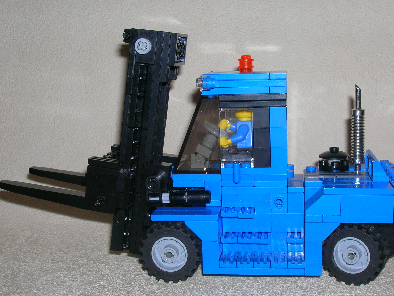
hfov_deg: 36.8
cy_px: 164
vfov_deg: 28.0
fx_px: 592
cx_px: 209
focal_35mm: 52
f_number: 5.4
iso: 50
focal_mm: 7.7
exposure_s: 1/60.1
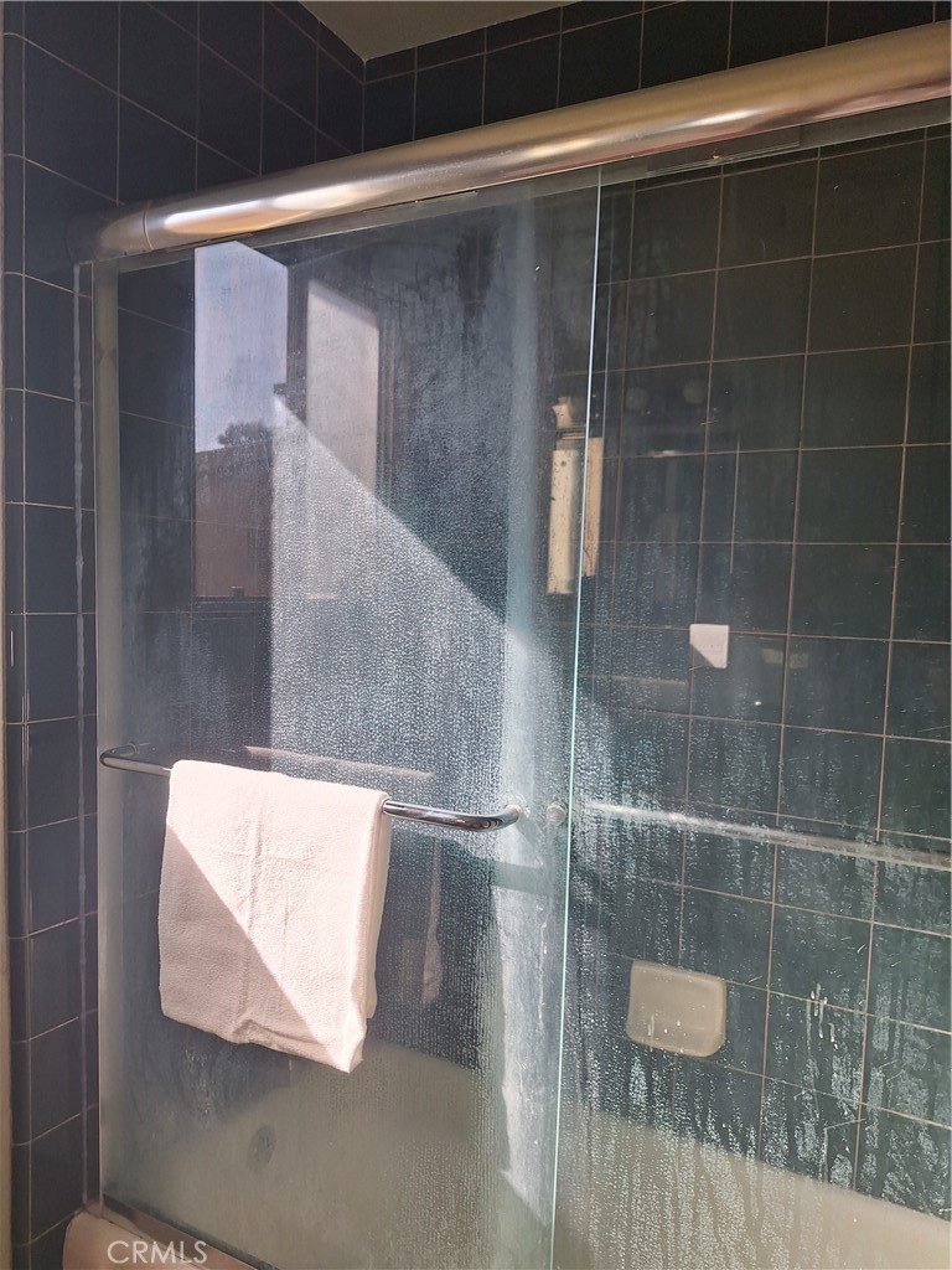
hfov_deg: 58.9
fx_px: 843
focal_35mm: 23
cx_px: 476
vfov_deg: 73.9
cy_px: 635
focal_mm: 5.54
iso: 40
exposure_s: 1/306
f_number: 1.8
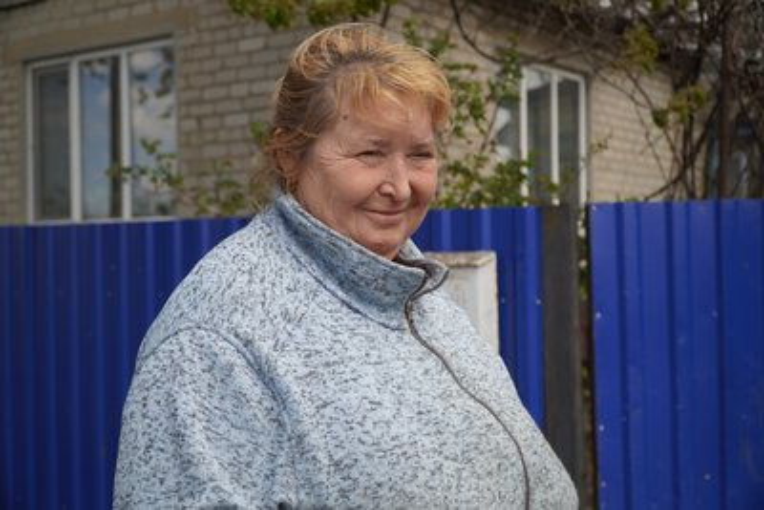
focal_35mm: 46
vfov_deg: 29.0
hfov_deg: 42.3
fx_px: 987
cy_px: 255
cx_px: 382
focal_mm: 31
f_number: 4.5
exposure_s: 1/500
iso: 100
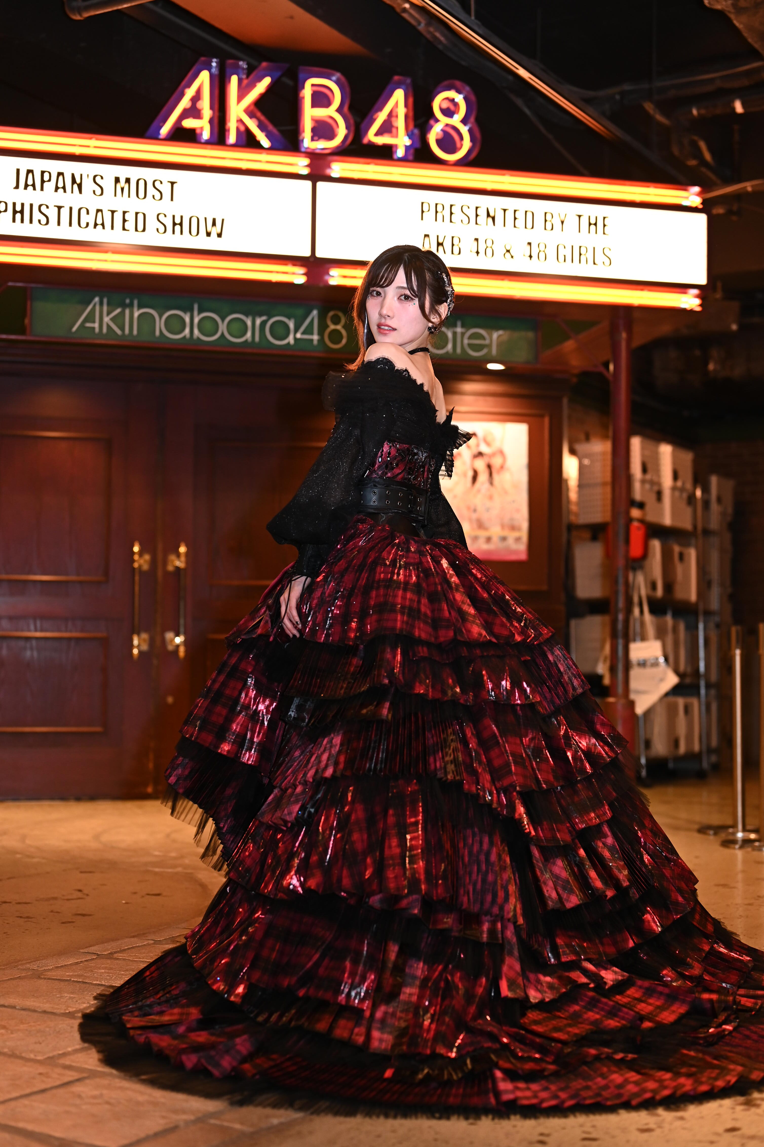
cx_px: 382
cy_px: 574
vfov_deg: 39.6
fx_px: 1593
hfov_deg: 27.0
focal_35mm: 50
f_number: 2.5
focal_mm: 50
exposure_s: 1/100
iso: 800
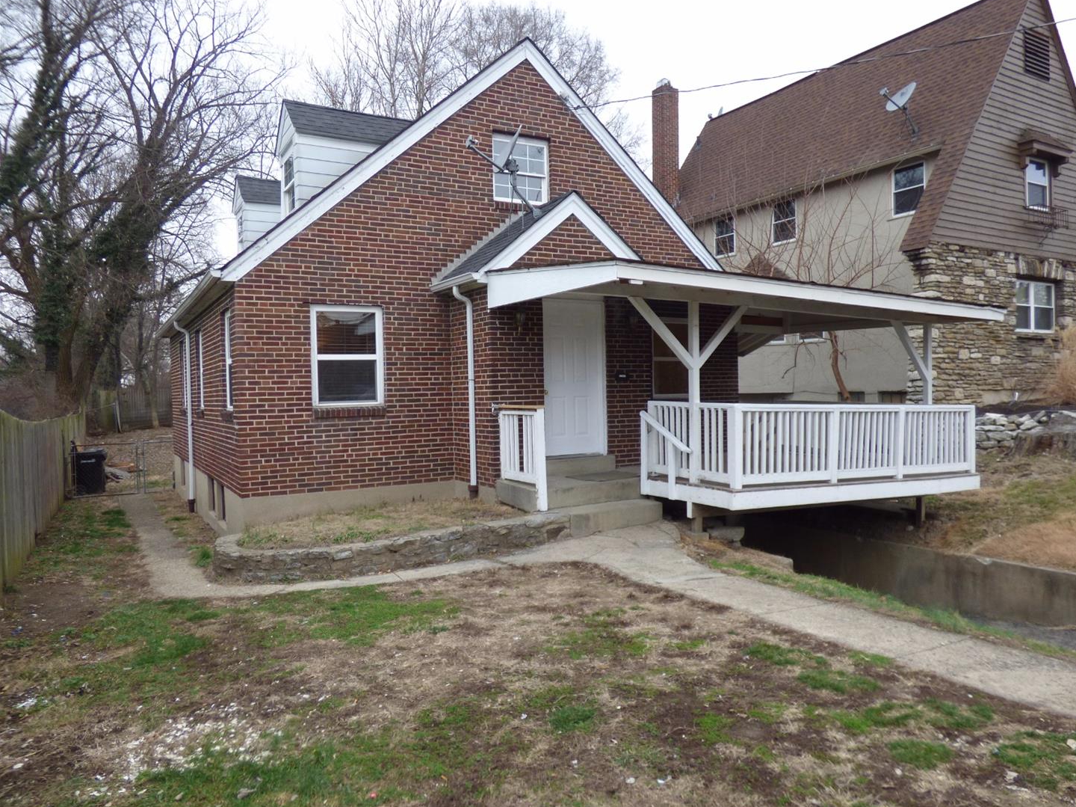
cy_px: 409
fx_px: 777
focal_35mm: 25
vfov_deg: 54.9
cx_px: 560
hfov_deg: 69.4
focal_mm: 4.25
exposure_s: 1/160
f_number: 3
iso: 100
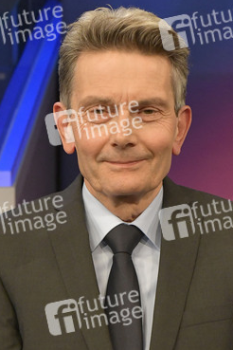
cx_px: 122
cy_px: 171
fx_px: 505
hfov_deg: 26.0
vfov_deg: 38.2
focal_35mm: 52
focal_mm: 48
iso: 2500
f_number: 6.3
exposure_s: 1/200
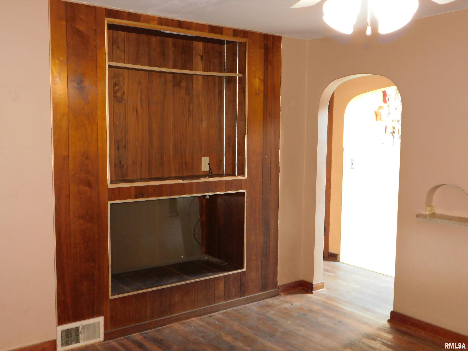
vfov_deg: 39.7
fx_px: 487
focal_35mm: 36
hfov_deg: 51.4
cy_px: 176
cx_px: 234
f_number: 3.5
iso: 280
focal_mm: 6.3
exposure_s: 1/30
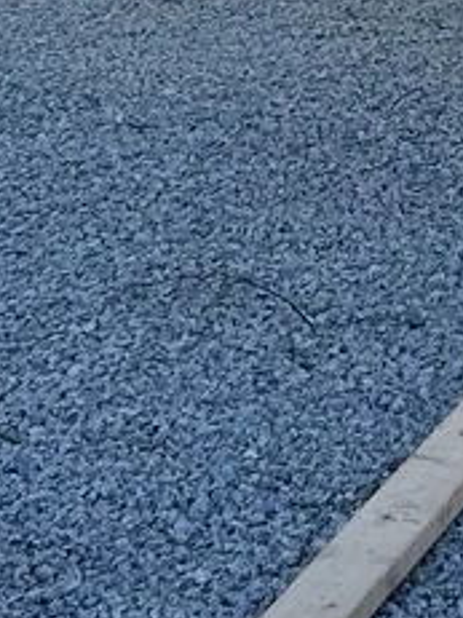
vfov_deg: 10.1
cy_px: -142
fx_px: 3445
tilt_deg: -8.8
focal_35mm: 193
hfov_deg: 7.7
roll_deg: +0.3
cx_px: 412
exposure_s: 1/2165
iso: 50
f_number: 1.5
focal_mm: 5.7
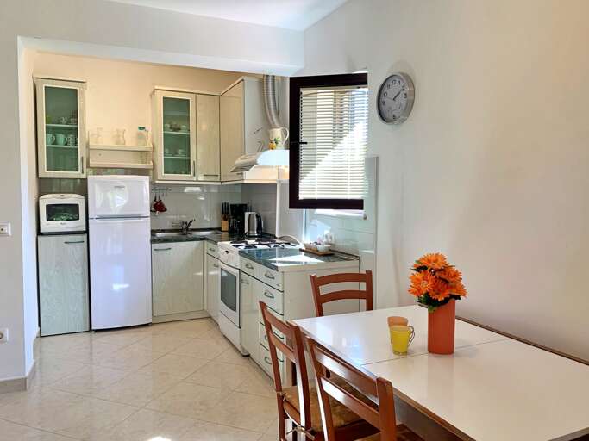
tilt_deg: -2.4
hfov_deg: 67.3
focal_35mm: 26
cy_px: 220
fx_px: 442
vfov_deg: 53.0
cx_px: 294
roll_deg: -0.9
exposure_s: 1/100
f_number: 1.8
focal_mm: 4.25
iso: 40
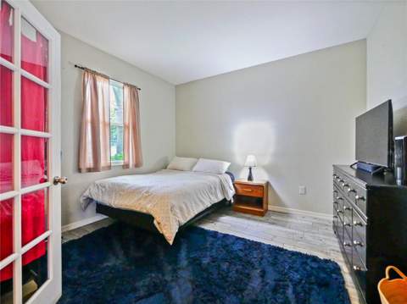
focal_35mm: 14
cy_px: 152
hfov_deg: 102.1
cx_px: 204
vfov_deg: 85.6
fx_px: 164
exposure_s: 1/40
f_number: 4
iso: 3200
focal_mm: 7
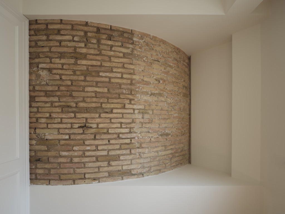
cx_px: 142
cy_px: 107
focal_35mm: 19
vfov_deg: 68.7
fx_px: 156
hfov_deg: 84.7
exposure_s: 1/30
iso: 400
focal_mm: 24
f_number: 11
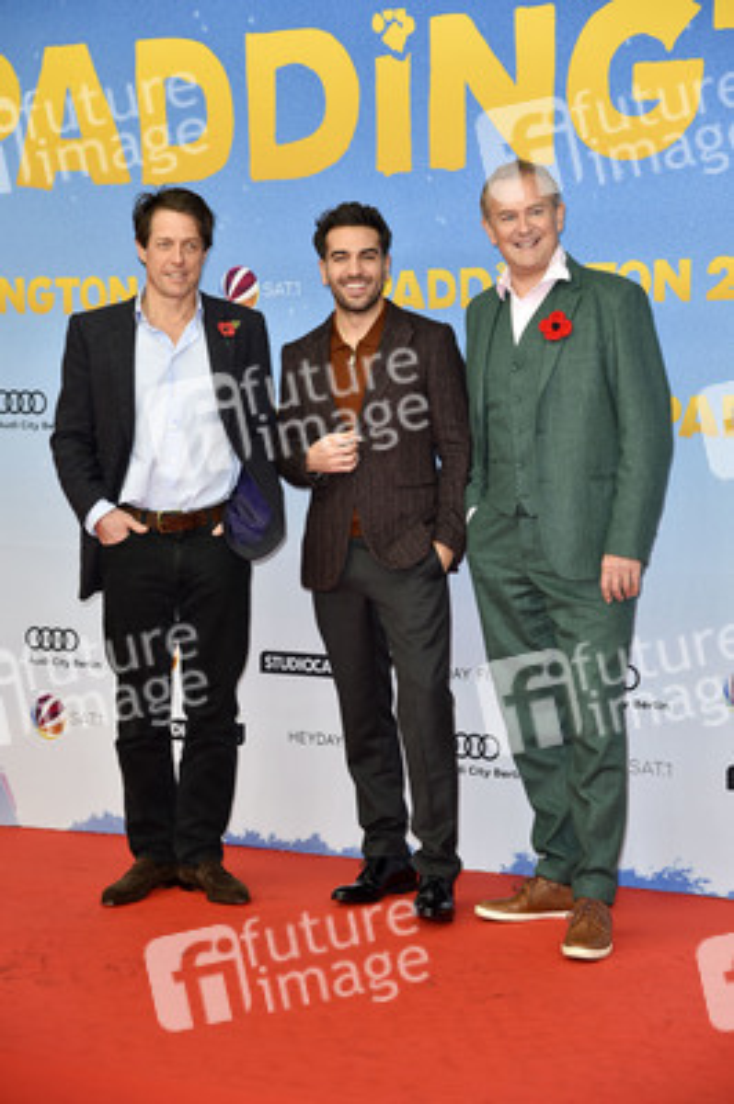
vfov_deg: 24.8
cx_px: 367
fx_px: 2512
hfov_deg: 16.6
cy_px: 552
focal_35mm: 82
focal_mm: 82
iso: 640
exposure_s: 1/200
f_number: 5.6
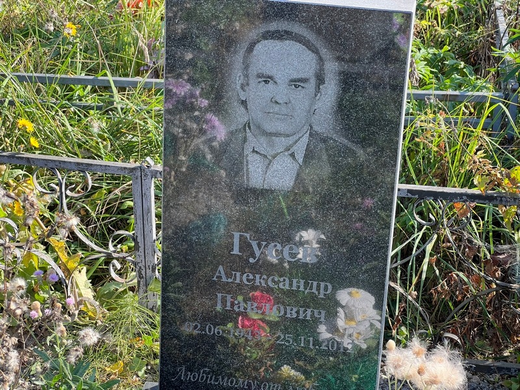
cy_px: 195
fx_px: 1157
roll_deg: -0.1
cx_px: 260
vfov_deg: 19.1
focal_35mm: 77
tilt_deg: -22.1
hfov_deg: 25.3
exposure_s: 1/99
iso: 32
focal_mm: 9
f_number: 2.8
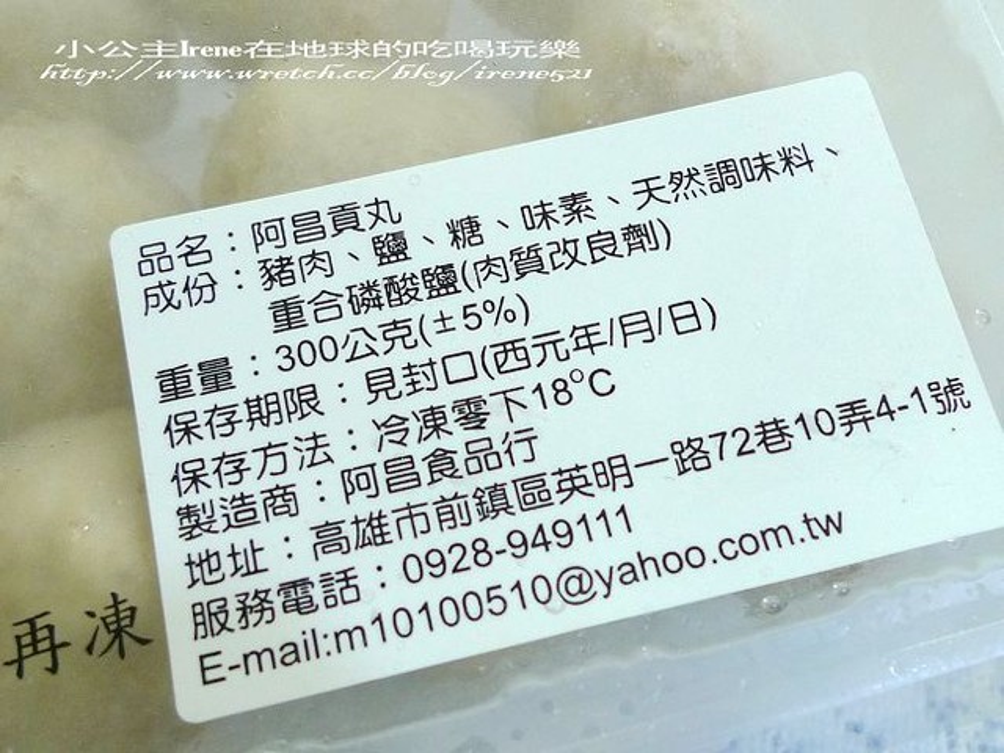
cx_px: 502
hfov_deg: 43.9
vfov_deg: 33.6
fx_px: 1247
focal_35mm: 43
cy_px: 376
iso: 200
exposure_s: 1/40
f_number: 2
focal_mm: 5.1
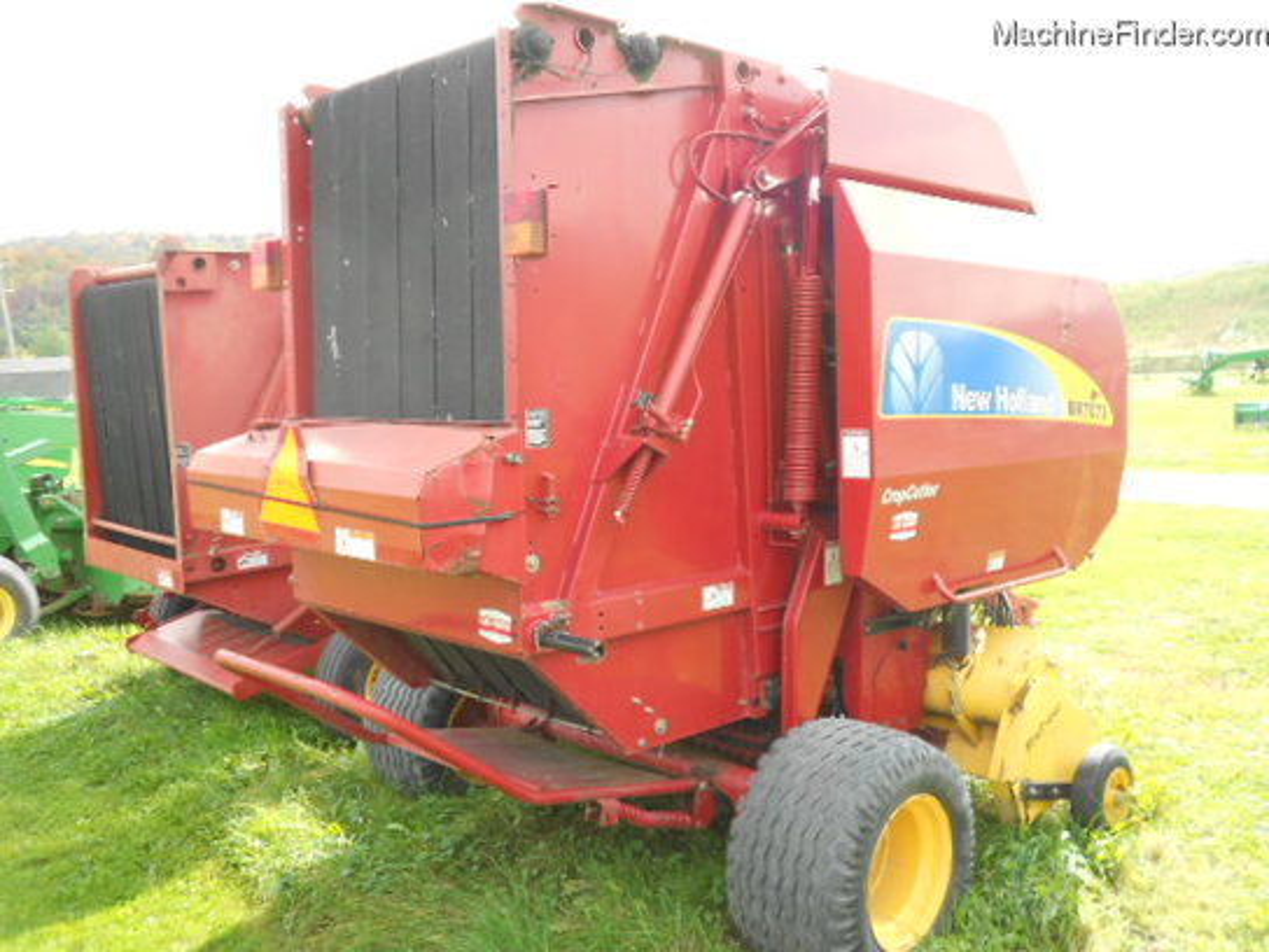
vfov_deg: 44.2
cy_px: 476
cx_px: 634
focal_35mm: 32
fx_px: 1173
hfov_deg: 56.8
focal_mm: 5.8
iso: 80
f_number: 3.6
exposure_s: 1/125
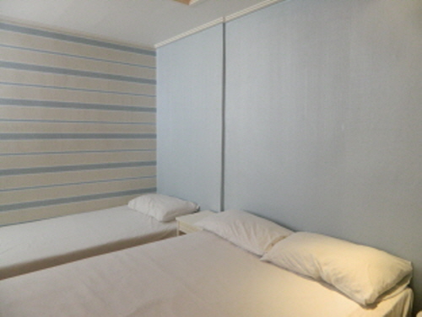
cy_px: 158
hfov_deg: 69.3
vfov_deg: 55.0
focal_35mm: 25
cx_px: 211
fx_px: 305
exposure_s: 1/15
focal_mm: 4.5
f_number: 3.1
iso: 400
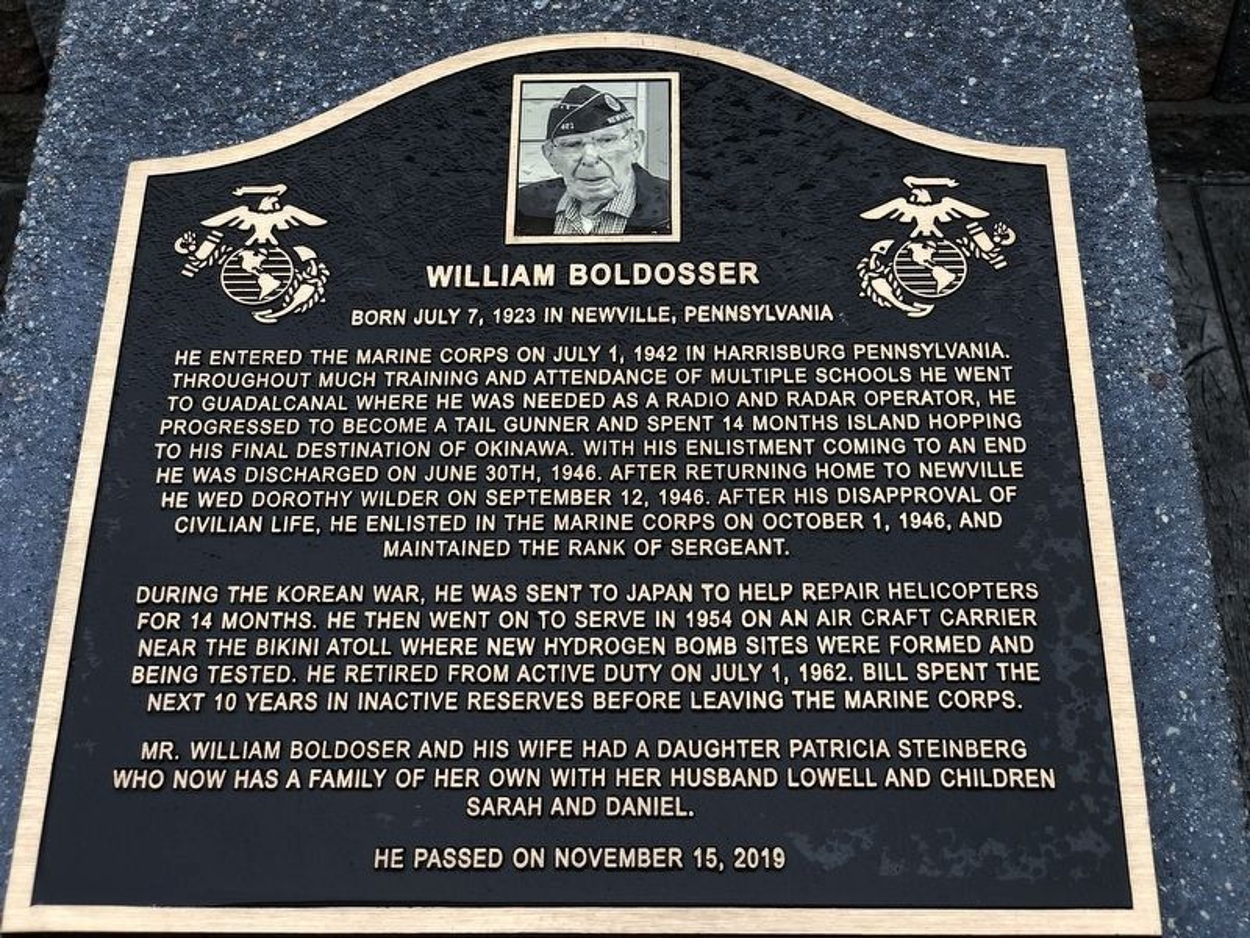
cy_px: 469
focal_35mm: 52
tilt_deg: -50.1
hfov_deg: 36.8
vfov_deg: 28.0
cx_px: 625
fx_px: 1878
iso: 20
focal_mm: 6
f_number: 2.4
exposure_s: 1/60
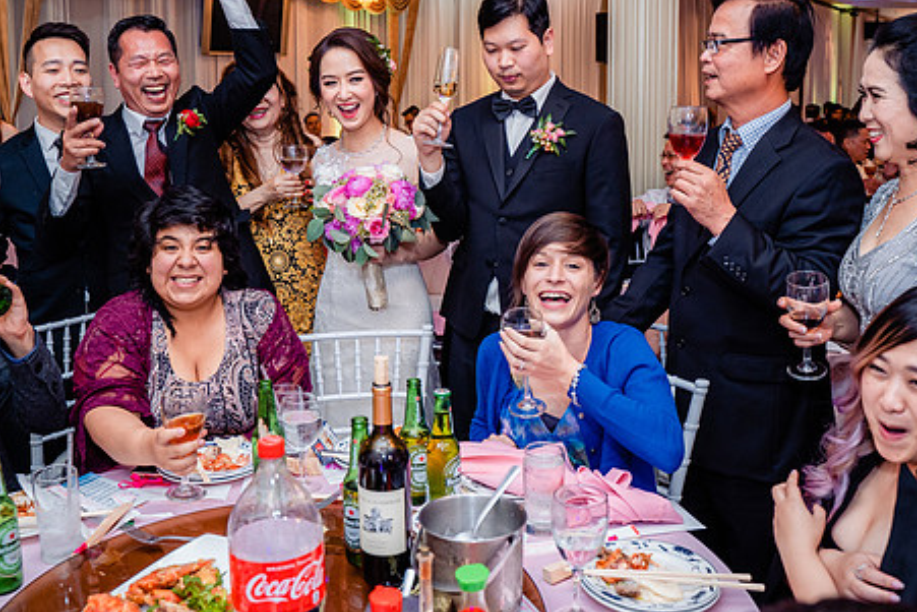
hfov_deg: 53.1
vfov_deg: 36.7
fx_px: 917
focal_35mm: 36
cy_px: 225
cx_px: 476
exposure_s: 1/125
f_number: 4.5
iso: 1600
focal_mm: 28
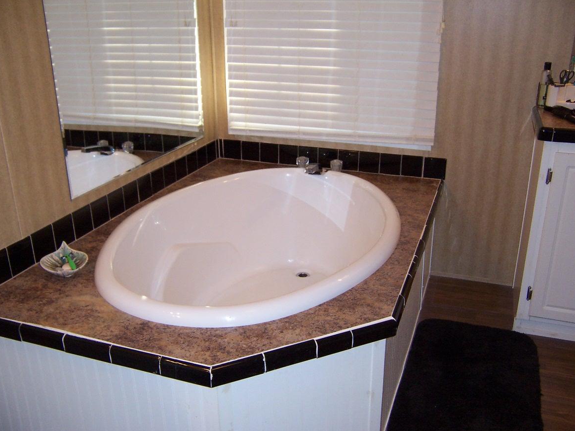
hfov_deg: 54.0
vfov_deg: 41.8
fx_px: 565
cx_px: 285
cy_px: 220
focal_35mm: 34
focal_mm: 5.5
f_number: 2.8
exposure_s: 1/60
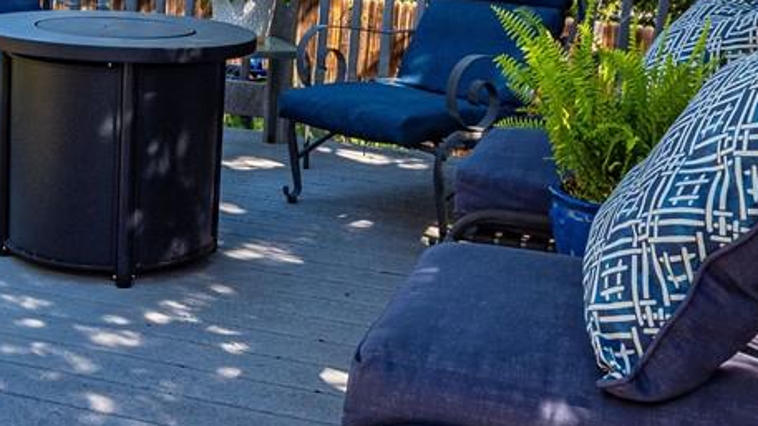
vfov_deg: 19.6
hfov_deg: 34.2
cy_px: 103
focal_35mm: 61
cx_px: 304
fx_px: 1226
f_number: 2.8
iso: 200
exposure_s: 1/800
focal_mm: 8
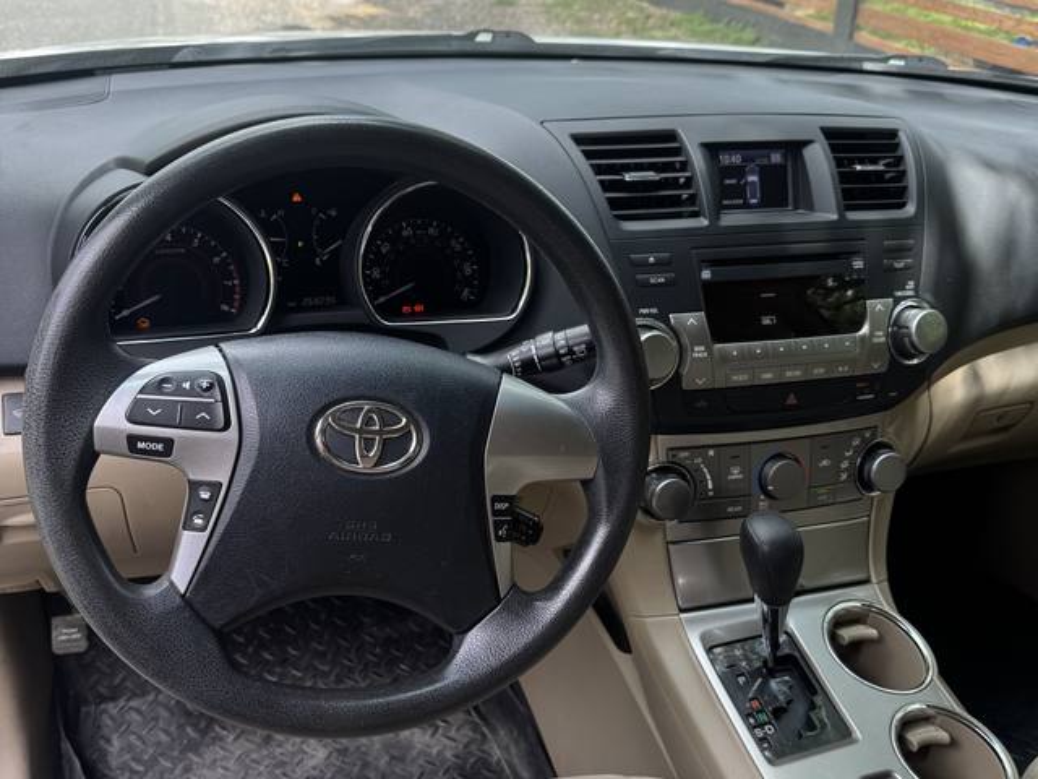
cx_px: 519
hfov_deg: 71.6
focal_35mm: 24
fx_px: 720
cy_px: 390
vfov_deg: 56.8
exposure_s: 1/349
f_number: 1.78
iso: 80
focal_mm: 6.76
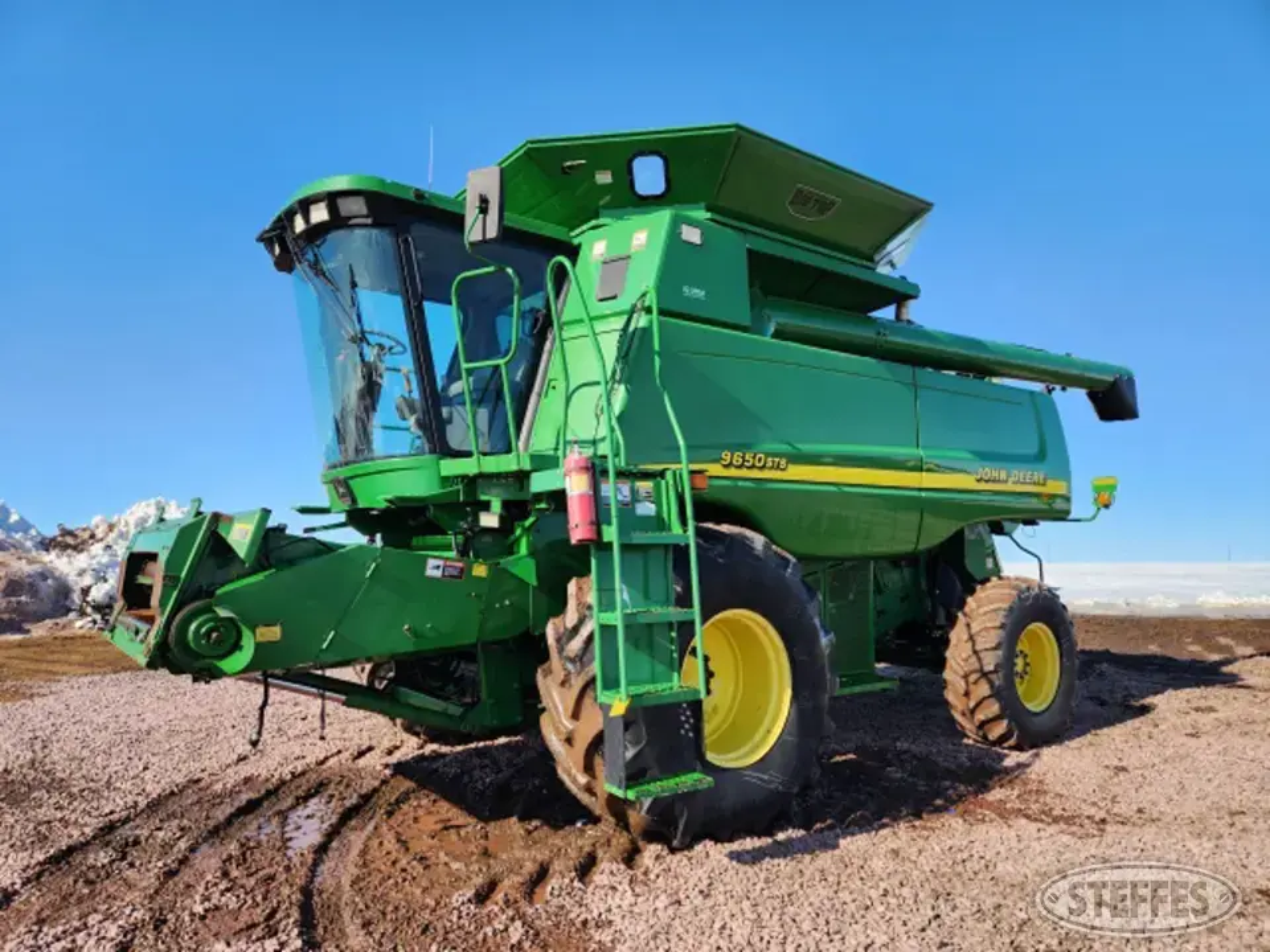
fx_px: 844
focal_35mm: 23
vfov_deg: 58.9
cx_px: 635
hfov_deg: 73.9
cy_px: 476
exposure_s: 1/1290
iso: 20
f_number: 1.8
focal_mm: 5.4
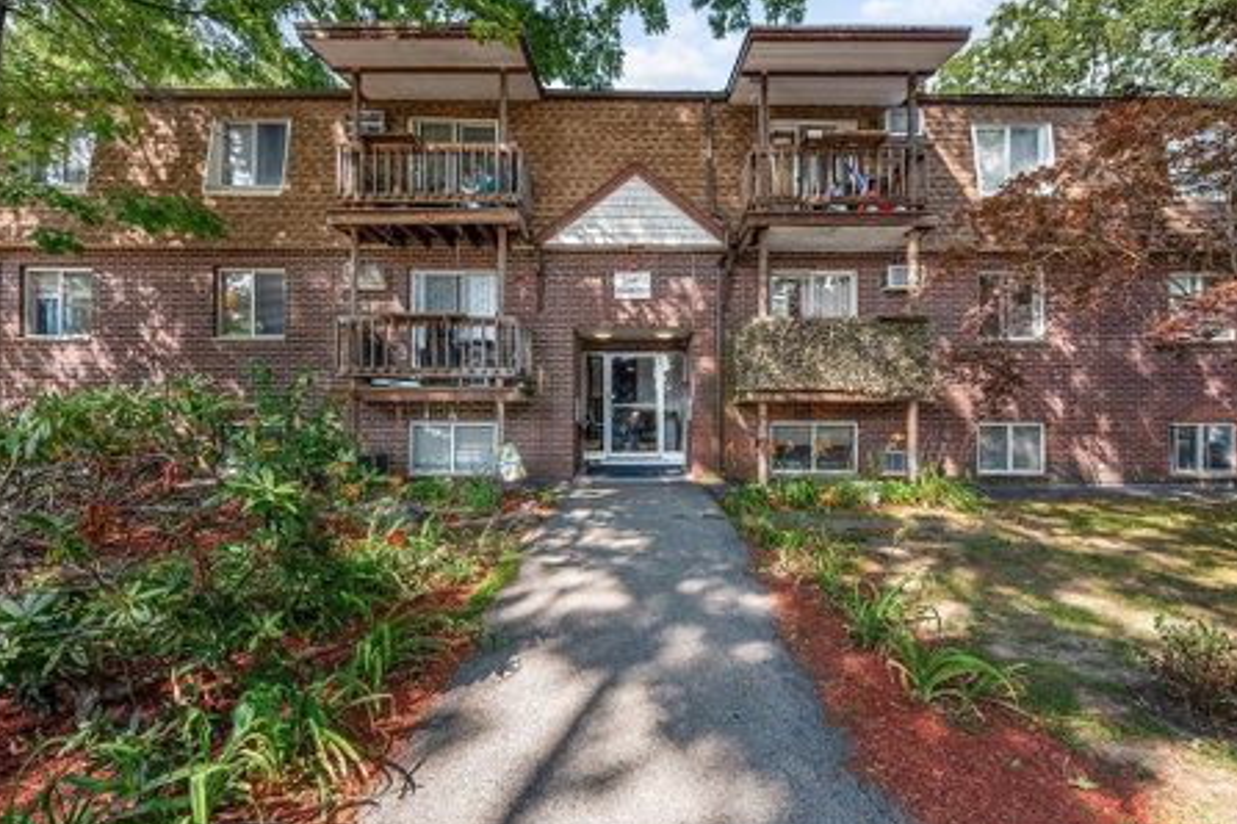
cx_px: 635
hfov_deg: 100.4
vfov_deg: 77.3
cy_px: 416
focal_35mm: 15
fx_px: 515
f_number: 6.3
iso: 200
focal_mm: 14
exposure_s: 1/125
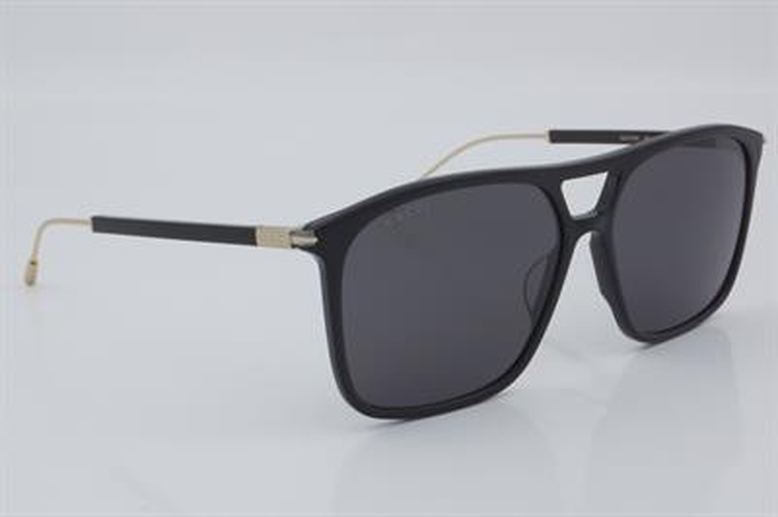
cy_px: 258
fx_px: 1619
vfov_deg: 18.2
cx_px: 389
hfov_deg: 27.0
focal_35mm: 75
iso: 100
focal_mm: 50
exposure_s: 1/4
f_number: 32
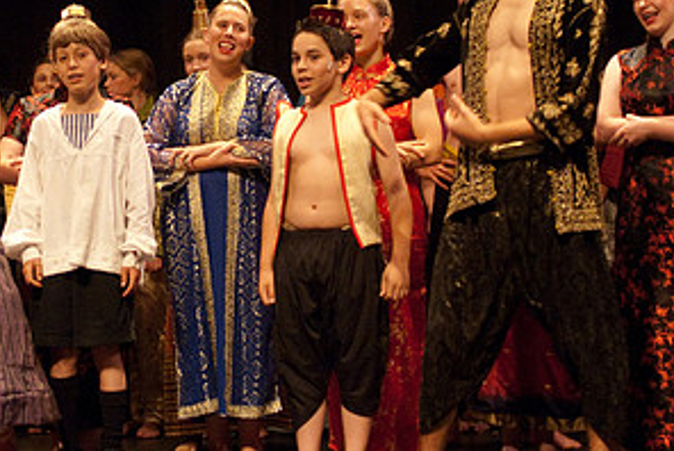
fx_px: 1874
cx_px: 200
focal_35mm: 100
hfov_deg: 20.3
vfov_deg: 13.7
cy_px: 93
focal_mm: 34
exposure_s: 1/125
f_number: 2.8
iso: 1000
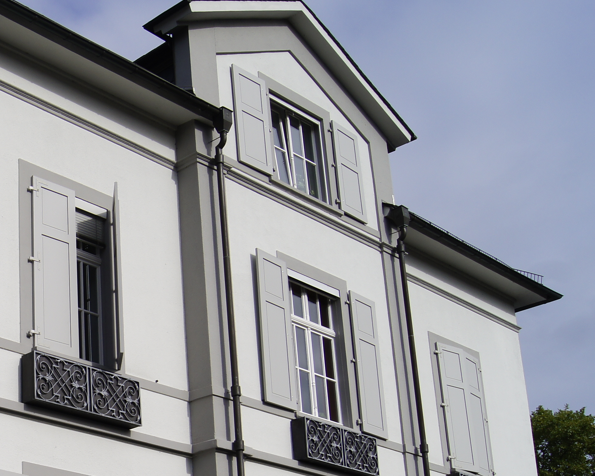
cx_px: -45
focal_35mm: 86
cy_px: 416
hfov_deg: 21.2
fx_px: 1515
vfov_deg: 17.6
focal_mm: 26
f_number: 13
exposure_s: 1/250
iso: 100
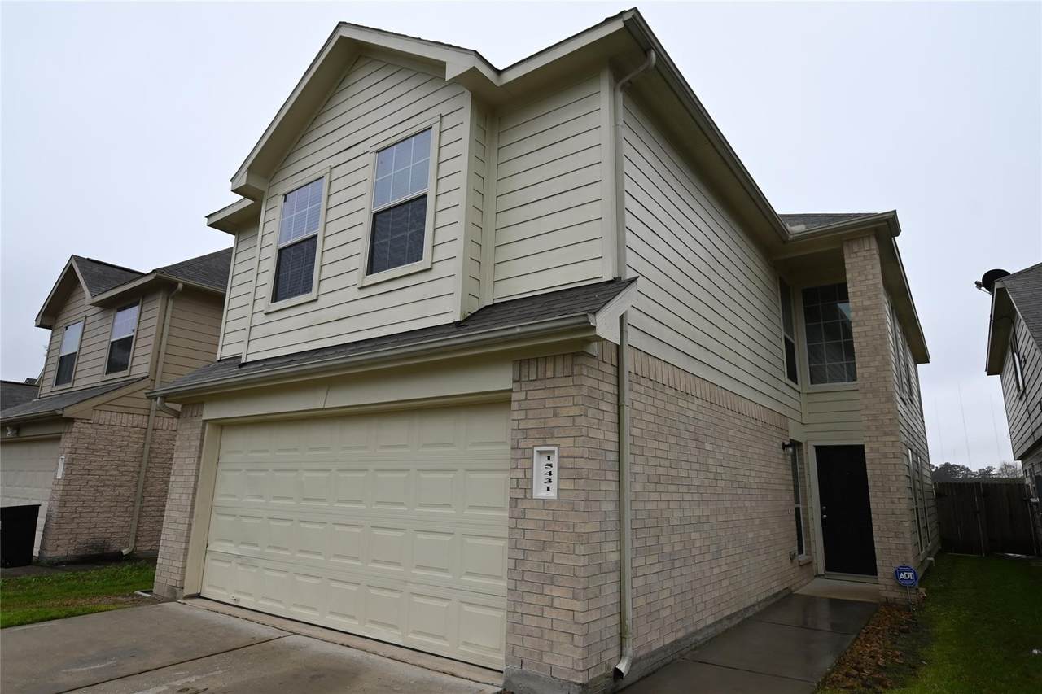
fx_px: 608
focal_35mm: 21
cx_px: 521
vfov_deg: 59.5
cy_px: 347
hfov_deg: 81.2
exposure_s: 1/250
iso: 160
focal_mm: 14
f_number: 5.6
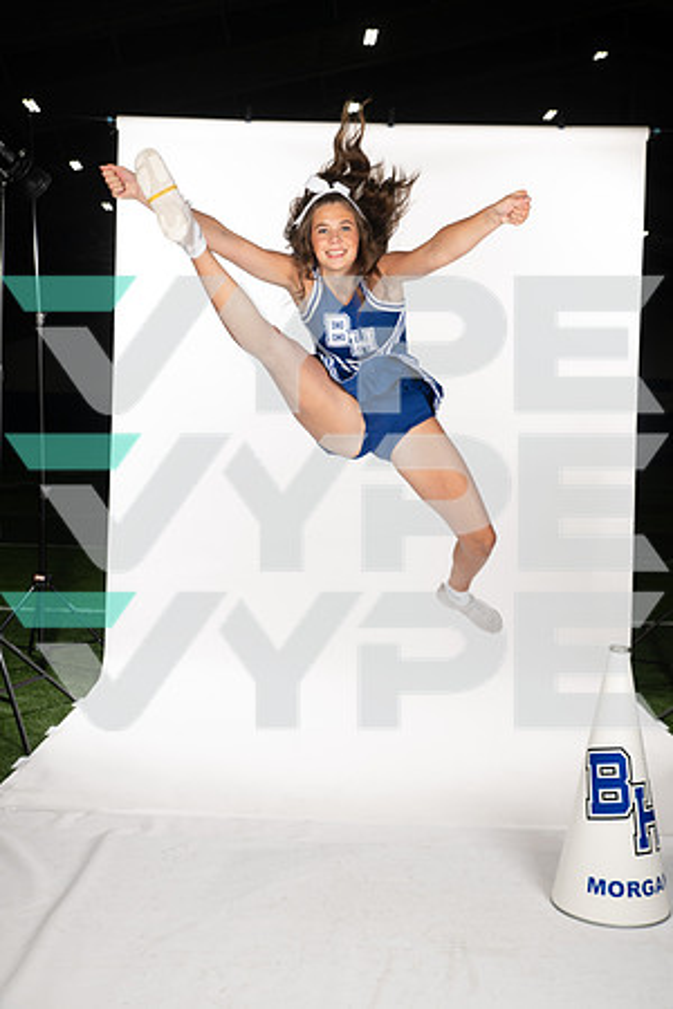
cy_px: 504
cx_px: 336
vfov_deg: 44.5
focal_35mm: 44
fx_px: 1234
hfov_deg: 30.5
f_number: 7.1
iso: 200
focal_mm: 44
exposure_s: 1/500
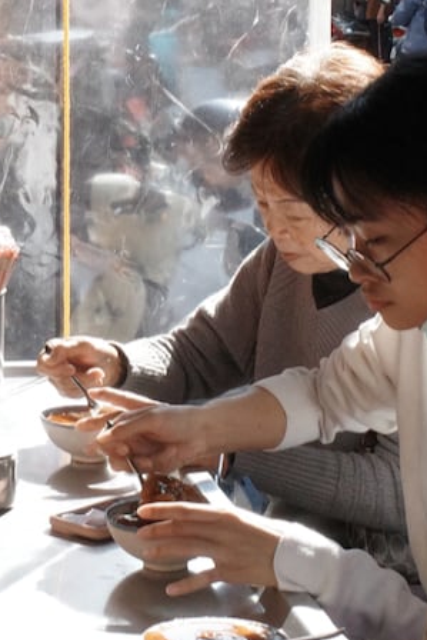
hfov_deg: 13.6
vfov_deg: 20.2
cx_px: 99
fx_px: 1778
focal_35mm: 100
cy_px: 159
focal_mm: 18.3
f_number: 5.6
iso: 1600
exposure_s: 1/1000
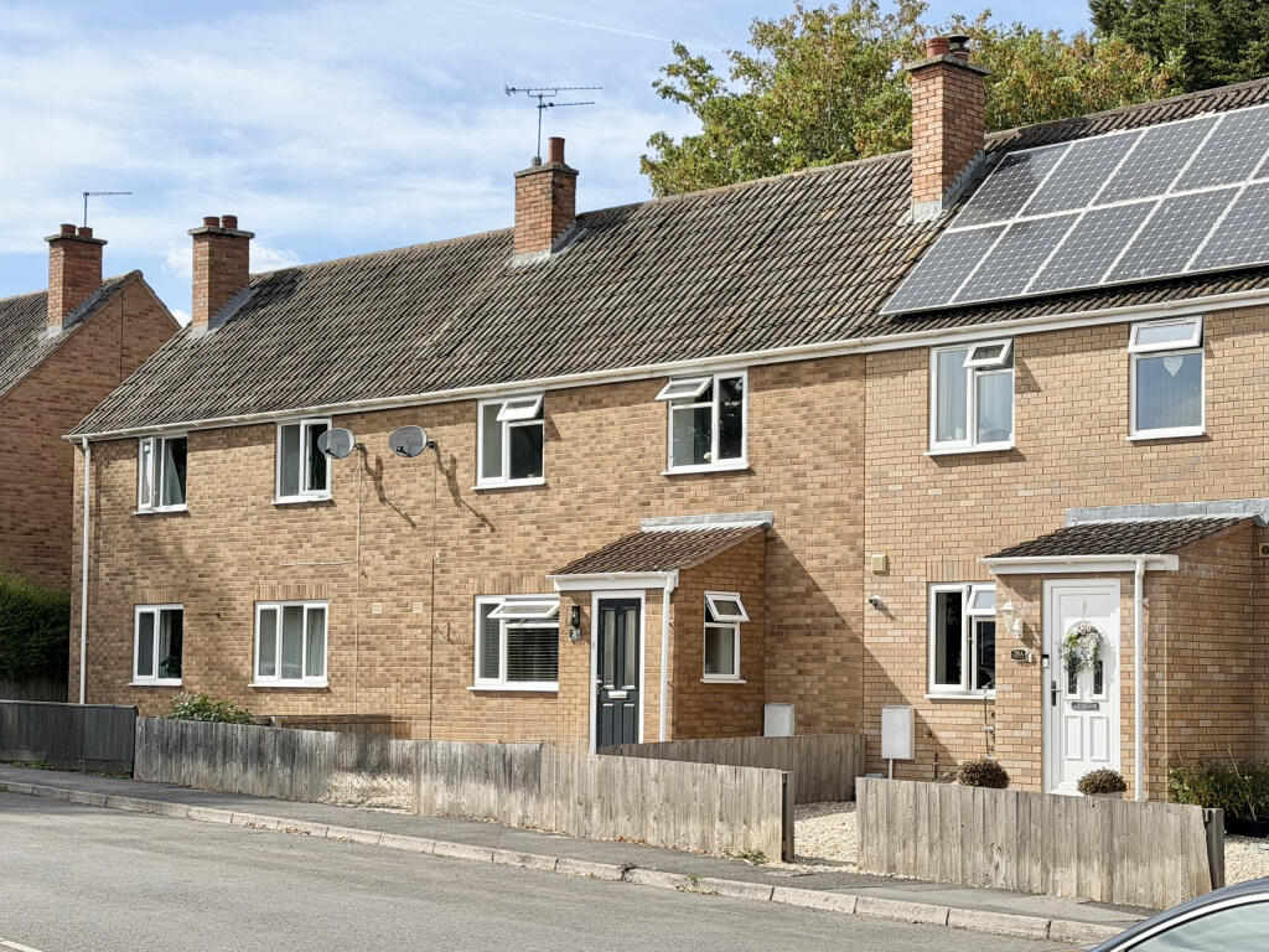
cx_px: 634
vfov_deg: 30.3
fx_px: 1760
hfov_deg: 39.7
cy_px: 476
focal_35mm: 48
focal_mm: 6.76
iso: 64
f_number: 1.78
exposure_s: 1/4329
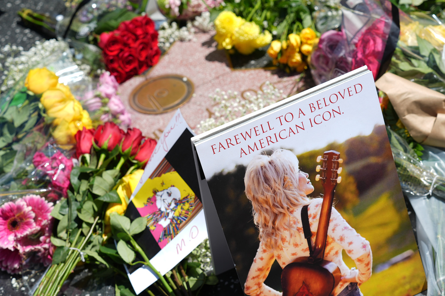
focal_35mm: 80
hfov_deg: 25.4
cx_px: 222
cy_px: 148
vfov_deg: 17.1
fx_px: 989
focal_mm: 80
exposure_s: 1/1000
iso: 200
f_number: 5.6
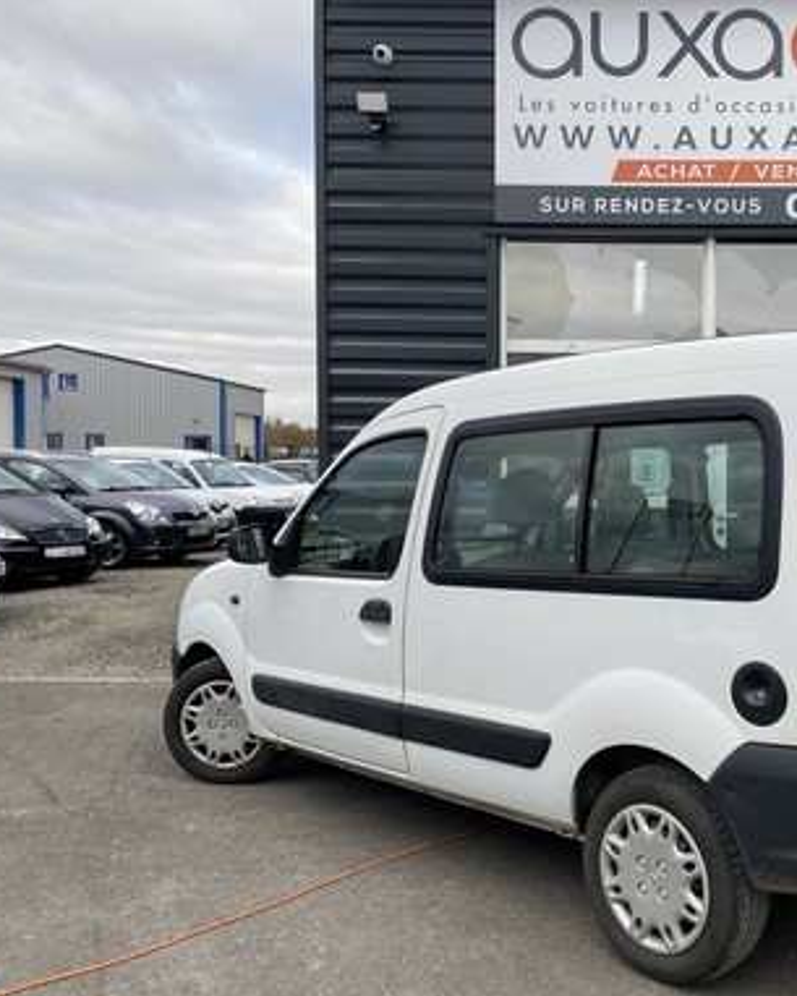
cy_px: 498
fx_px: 1002
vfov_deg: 52.8
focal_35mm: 34
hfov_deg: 41.6
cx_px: 630
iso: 32
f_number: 1.8
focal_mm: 4.25
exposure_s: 1/381
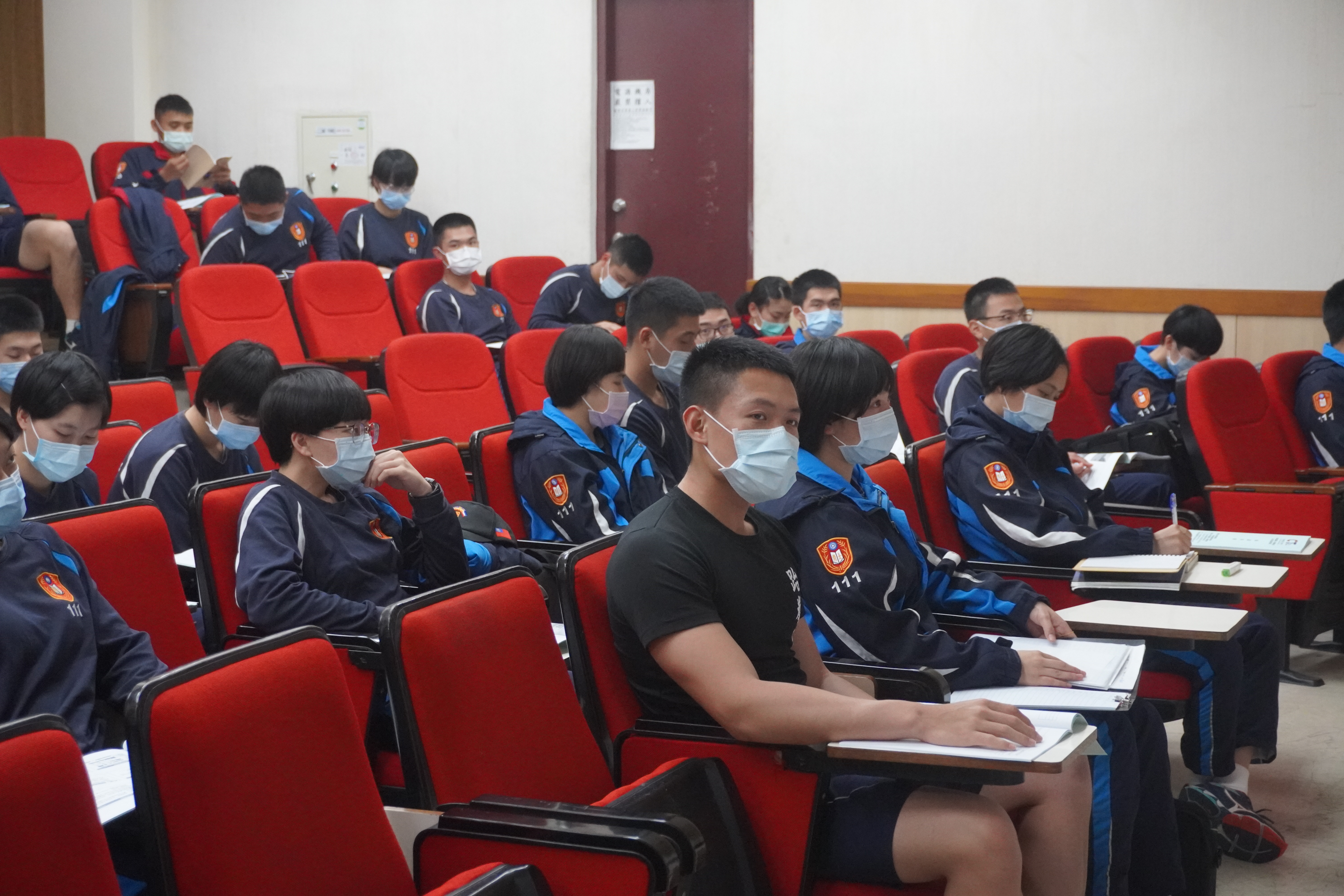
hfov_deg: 34.2
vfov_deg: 23.2
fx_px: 2184
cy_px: 448
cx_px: 672
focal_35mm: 58
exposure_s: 1/160
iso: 4000
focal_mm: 39
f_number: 5.6
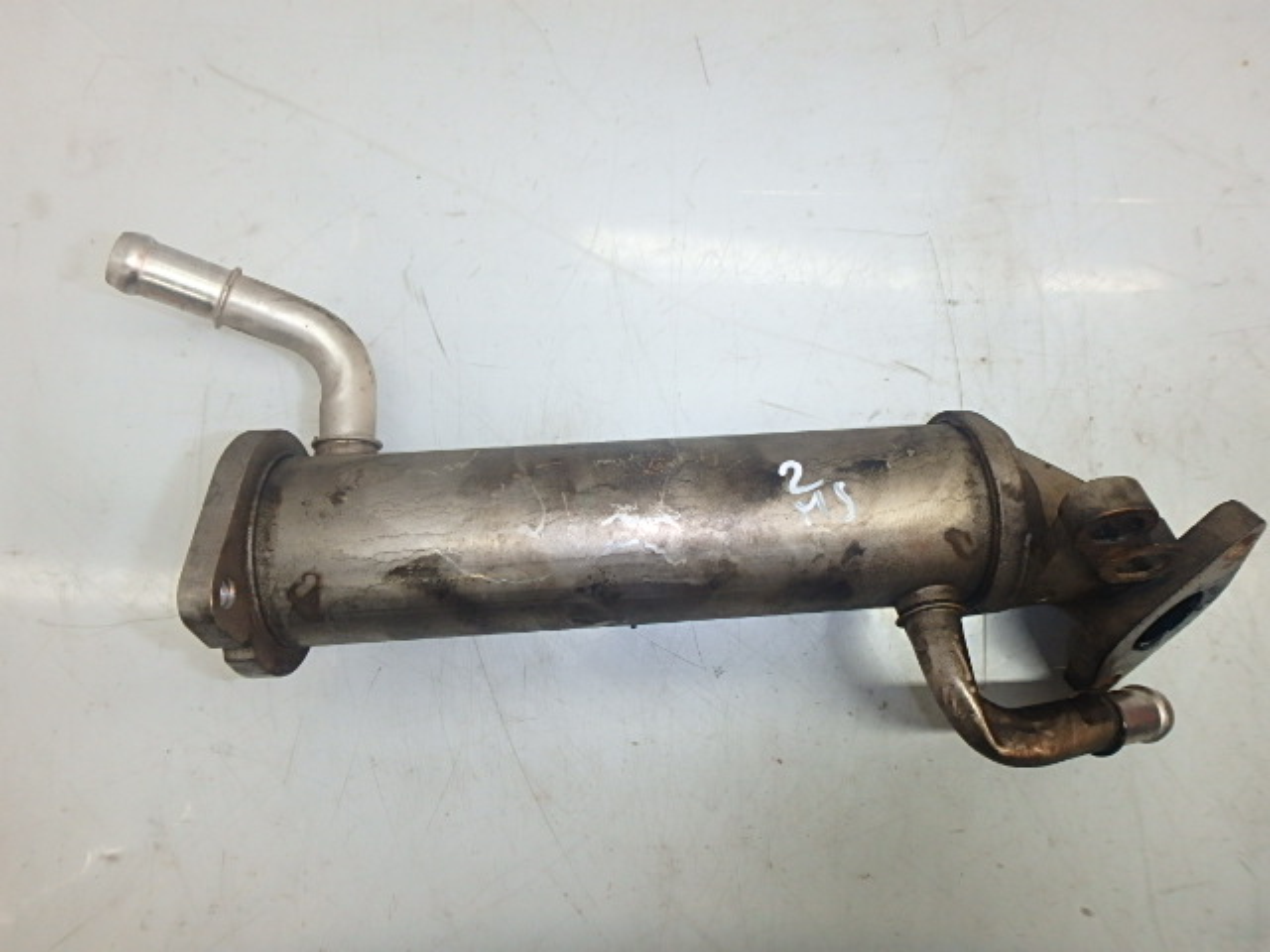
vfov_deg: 63.4
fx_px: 770
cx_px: 635
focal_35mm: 21
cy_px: 476
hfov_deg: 79.0
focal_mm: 3.7
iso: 200
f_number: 3.5
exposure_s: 1/30
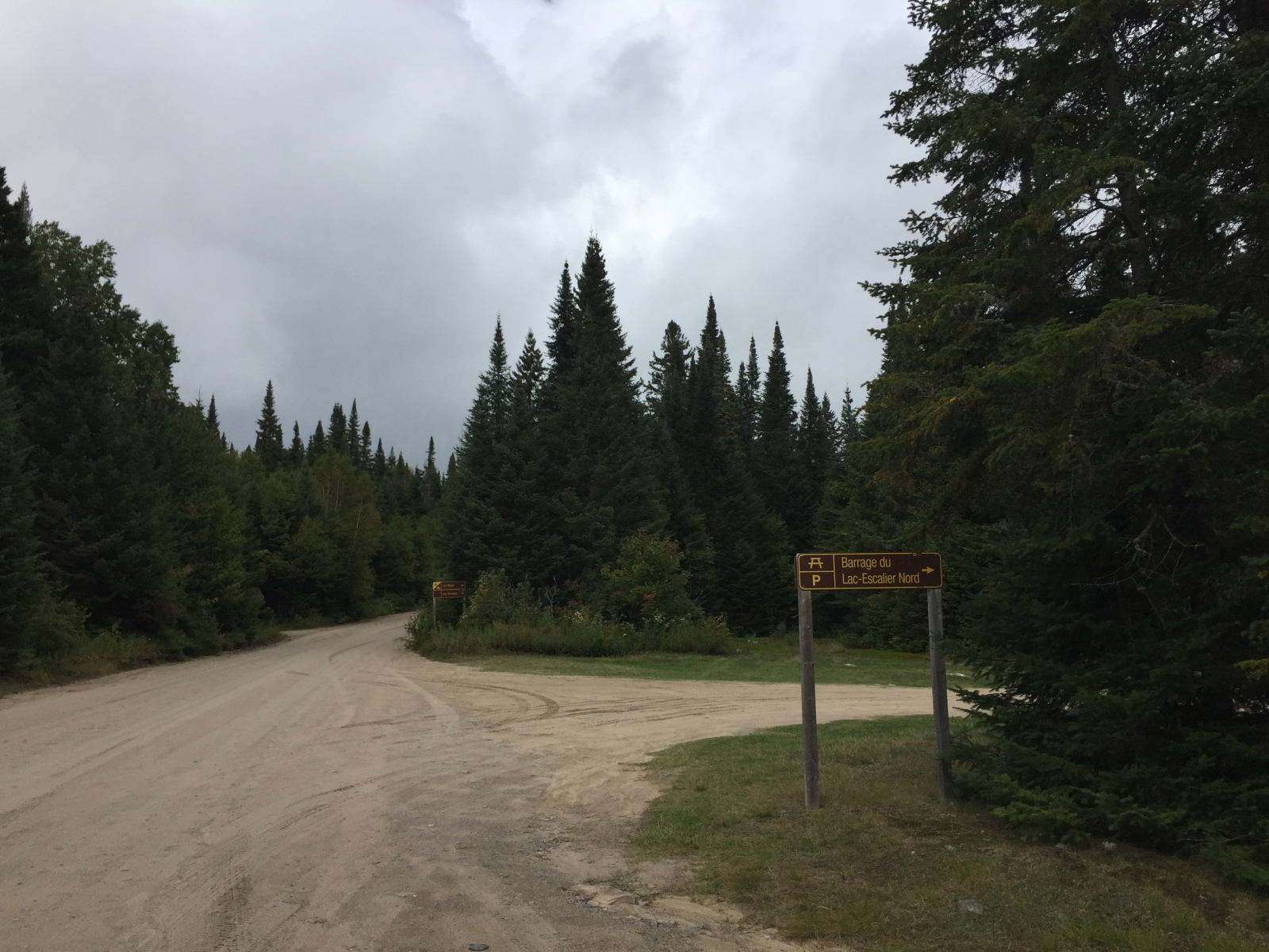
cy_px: 476
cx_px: 634
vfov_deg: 48.2
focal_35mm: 29
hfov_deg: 61.7
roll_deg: +1.1
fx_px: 1063
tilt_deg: +9.1
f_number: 2.2
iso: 32
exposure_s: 1/3049
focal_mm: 4.15
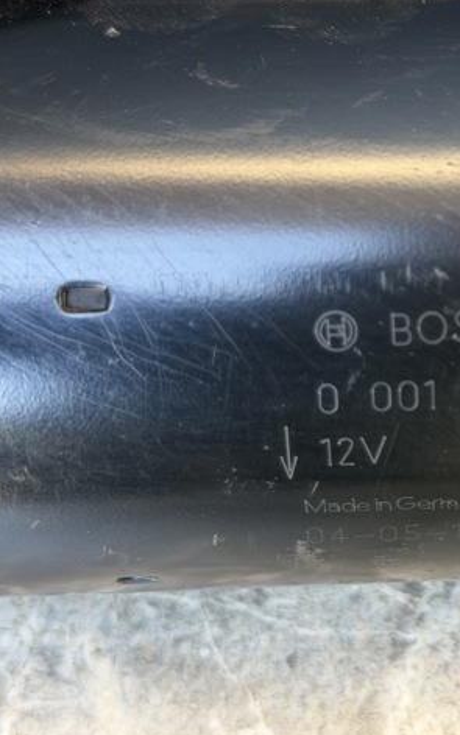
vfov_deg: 29.8
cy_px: 368
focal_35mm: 69
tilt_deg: -66.7
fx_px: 1384
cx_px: 487
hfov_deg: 18.3
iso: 100
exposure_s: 1/82
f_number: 1.78
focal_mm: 6.76
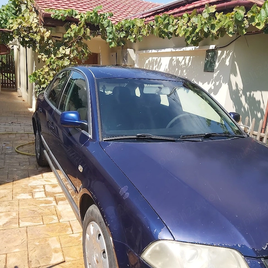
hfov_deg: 52.5
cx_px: 134
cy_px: 155
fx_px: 272
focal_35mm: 31
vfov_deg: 52.3
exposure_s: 1/1667
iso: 64
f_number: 1.7
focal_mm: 3.92
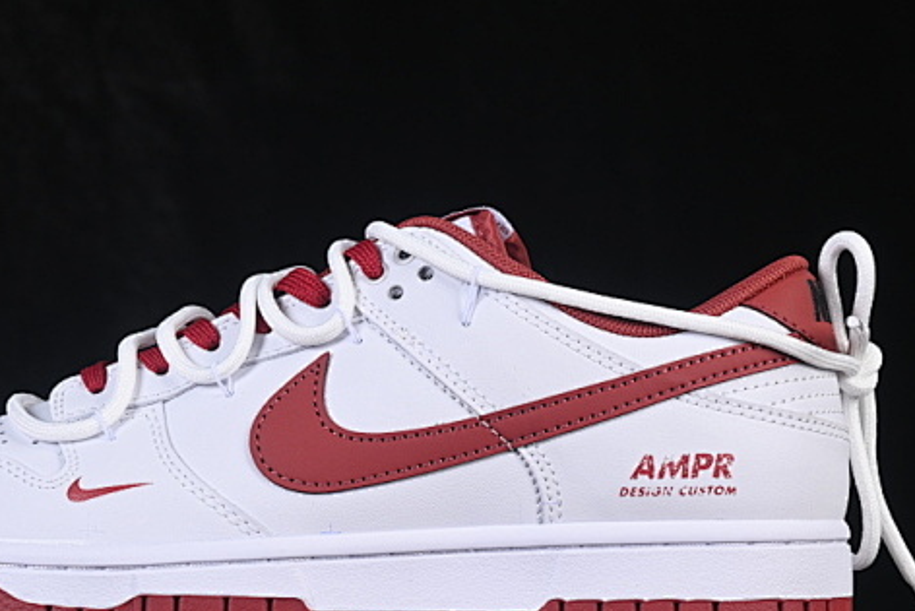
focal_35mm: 127
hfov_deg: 16.1
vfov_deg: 10.8
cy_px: 313
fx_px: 3229
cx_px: 351
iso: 160
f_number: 8
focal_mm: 50
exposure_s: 1/80
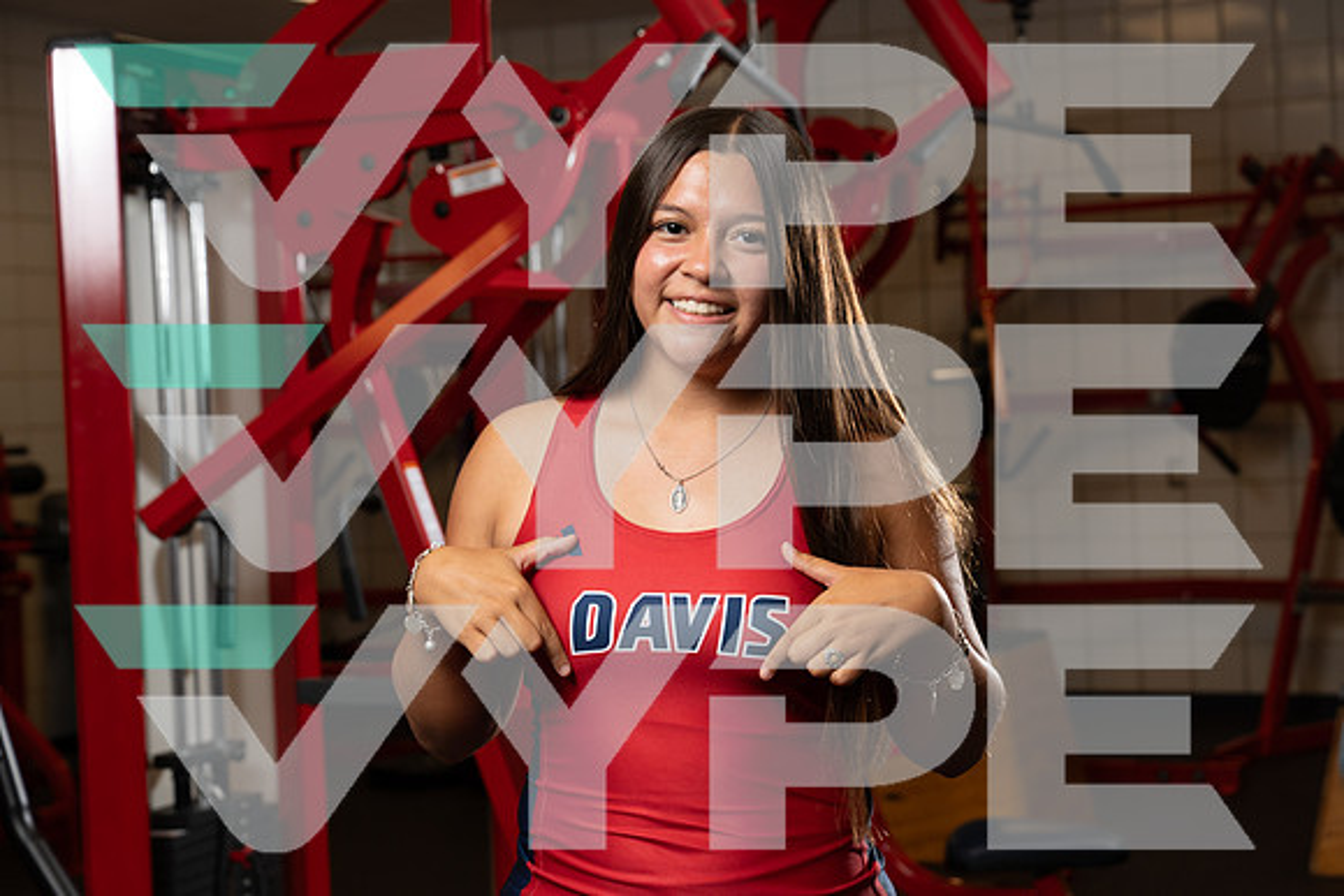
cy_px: 448
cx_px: 672
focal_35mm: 69
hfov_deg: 29.2
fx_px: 2576
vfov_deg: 19.7
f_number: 5.6
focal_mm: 69
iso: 640
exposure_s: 1/250
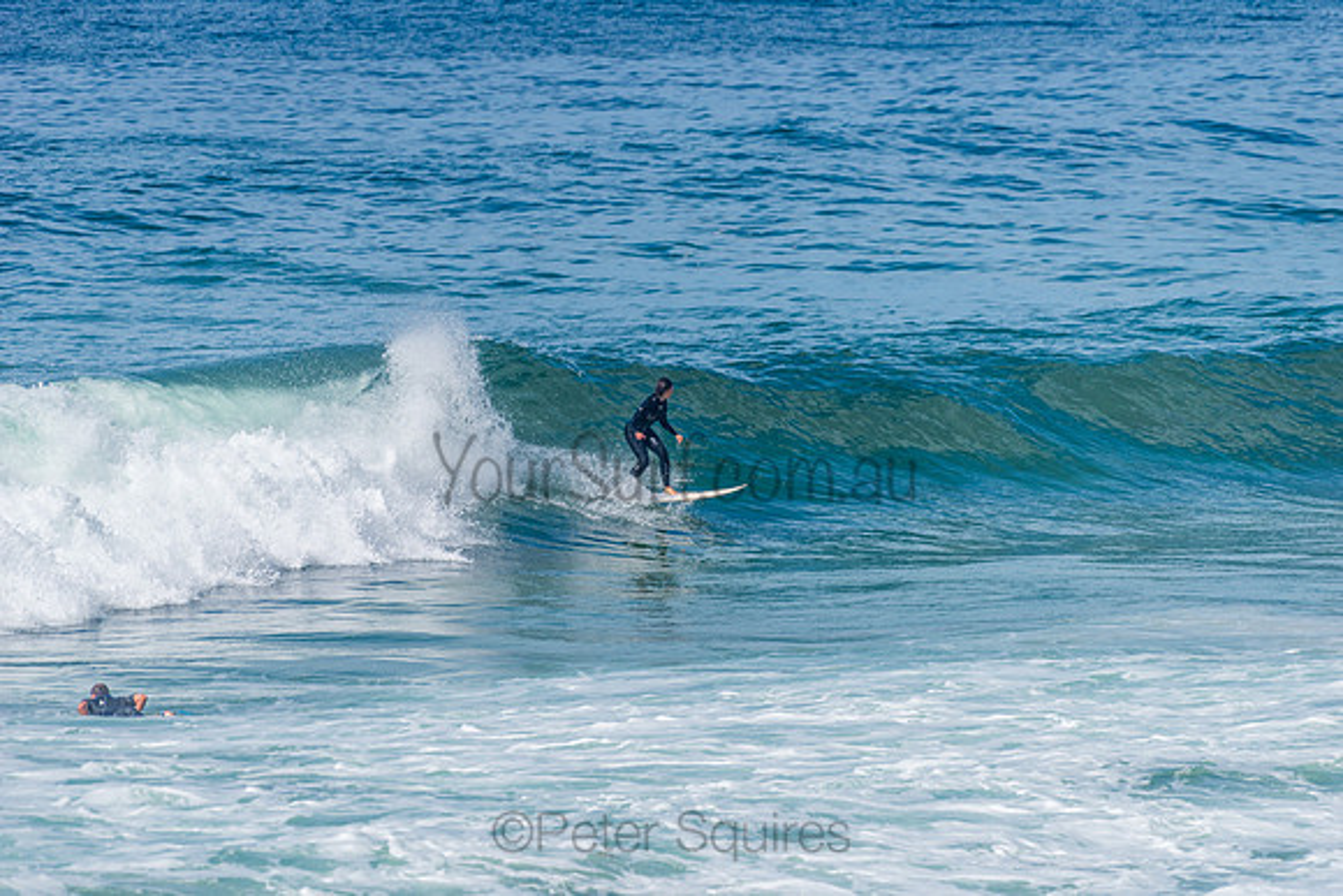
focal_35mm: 500
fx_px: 18656
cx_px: 672
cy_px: 448
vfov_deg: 2.8
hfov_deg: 4.1
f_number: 5.6
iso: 140
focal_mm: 500
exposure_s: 1/2000
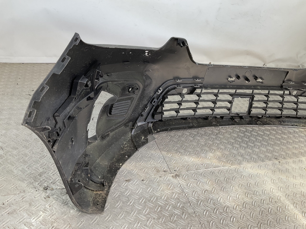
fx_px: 256
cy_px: 114
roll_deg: -13.6
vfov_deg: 48.2
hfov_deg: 61.7
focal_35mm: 29
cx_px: 153
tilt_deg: -29.2
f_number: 1.8
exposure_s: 1/104
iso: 16
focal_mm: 3
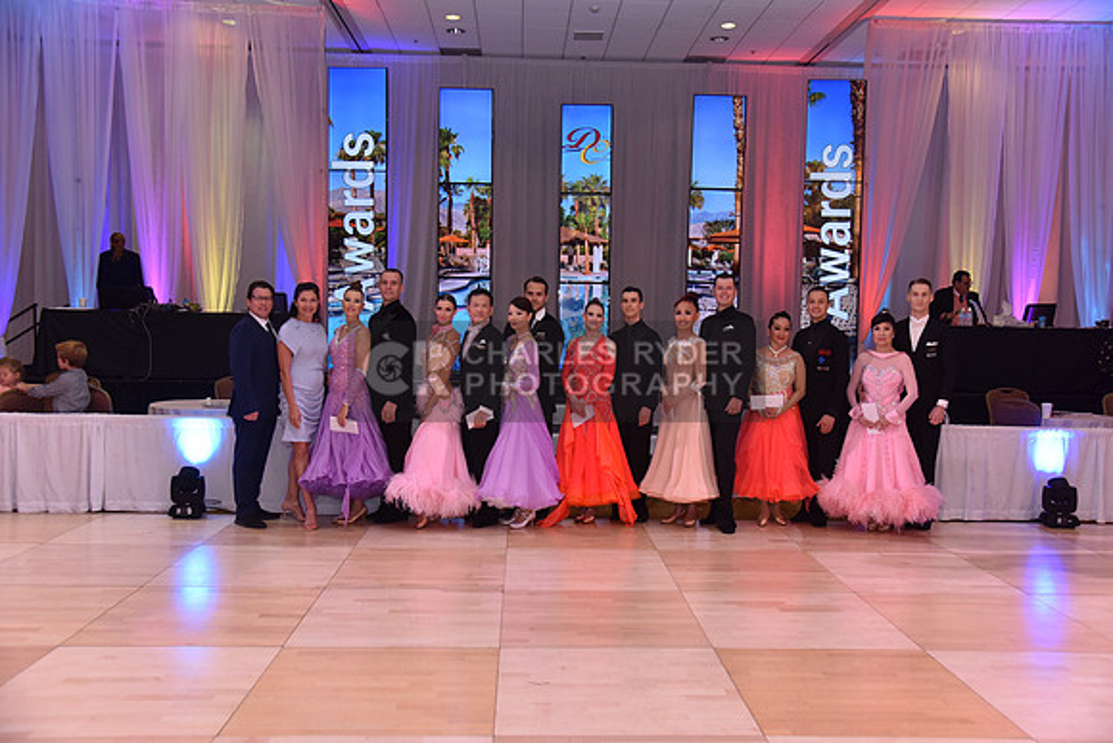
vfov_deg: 38.9
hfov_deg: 55.8
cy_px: 372
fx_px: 1051
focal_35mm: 34
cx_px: 556
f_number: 4.5
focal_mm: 34
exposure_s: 1/250
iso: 1000
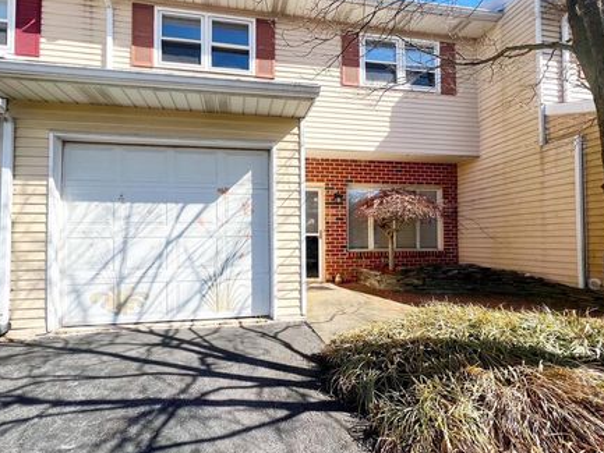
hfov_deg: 98.0
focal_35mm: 15
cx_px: 282
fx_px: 262
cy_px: 233
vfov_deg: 81.8
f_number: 1.8
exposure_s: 1/1553
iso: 32
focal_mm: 1.57
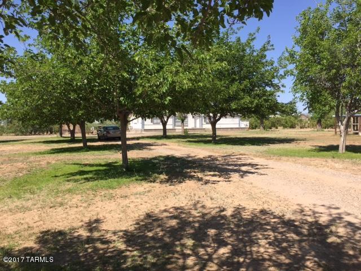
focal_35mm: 29
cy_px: 136
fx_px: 302
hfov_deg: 61.7
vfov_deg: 48.2
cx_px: 180
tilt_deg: -0.7
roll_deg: -0.3
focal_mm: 4.15
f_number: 2.2
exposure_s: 1/1799
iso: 32
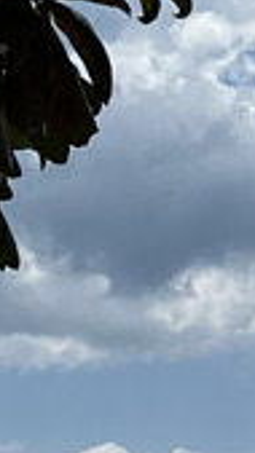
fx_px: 2417
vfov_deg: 10.3
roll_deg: +1.7
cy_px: 745
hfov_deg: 6.0
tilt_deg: -0.6
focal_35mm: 201
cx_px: 319
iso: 50
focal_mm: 5.7
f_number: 1.5
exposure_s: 1/10309
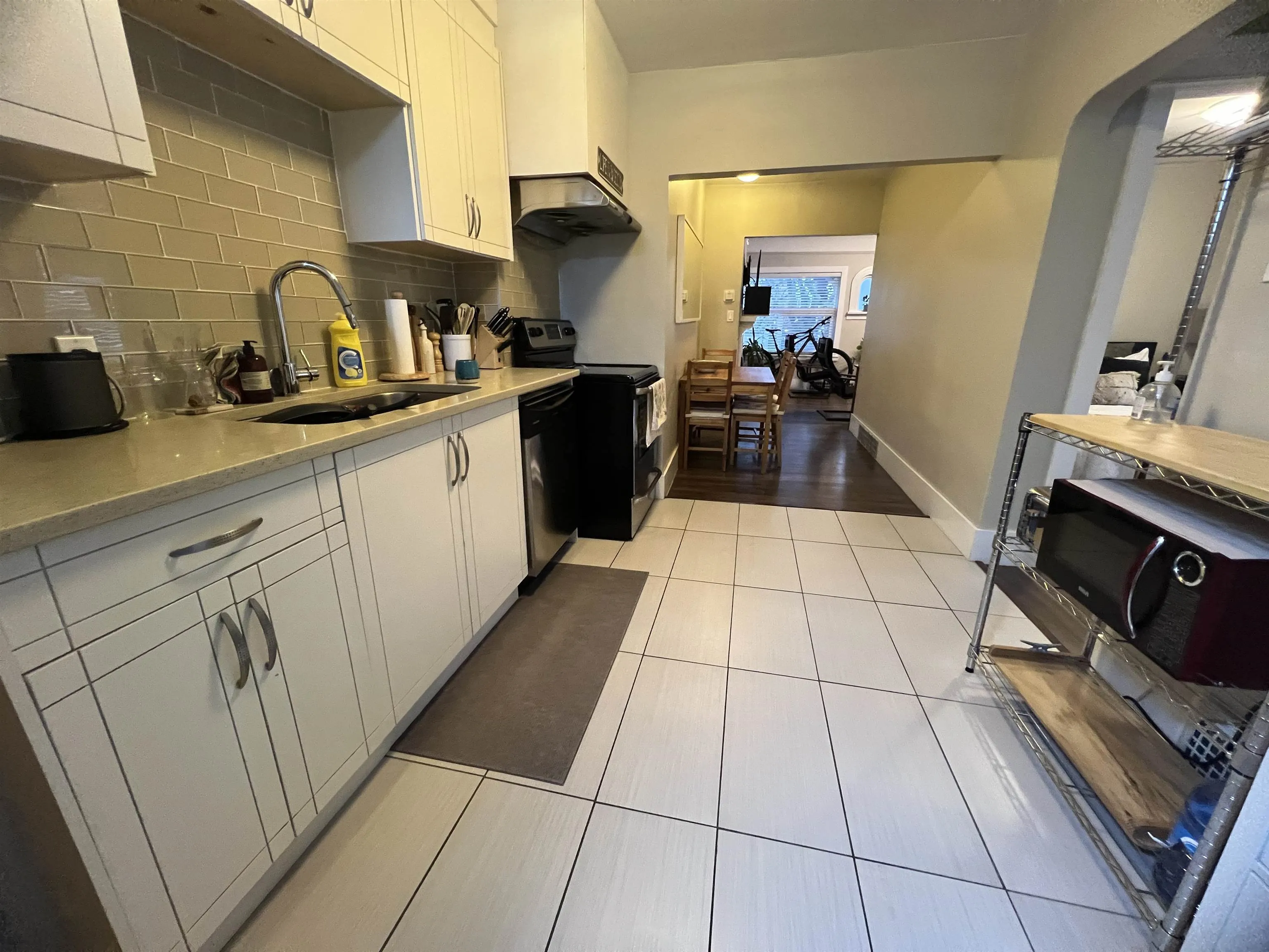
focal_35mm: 13
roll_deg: +0.6
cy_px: 476
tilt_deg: -17.4
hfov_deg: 106.2
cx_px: 634
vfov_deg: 89.9
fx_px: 477
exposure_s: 1/60
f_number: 1.8
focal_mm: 1.57
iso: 640
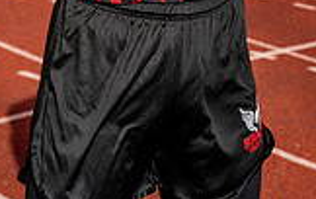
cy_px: -228
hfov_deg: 14.5
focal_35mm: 144
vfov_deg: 8.6
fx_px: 1243
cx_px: 142
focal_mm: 51
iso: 100
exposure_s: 1/640
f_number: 5.6
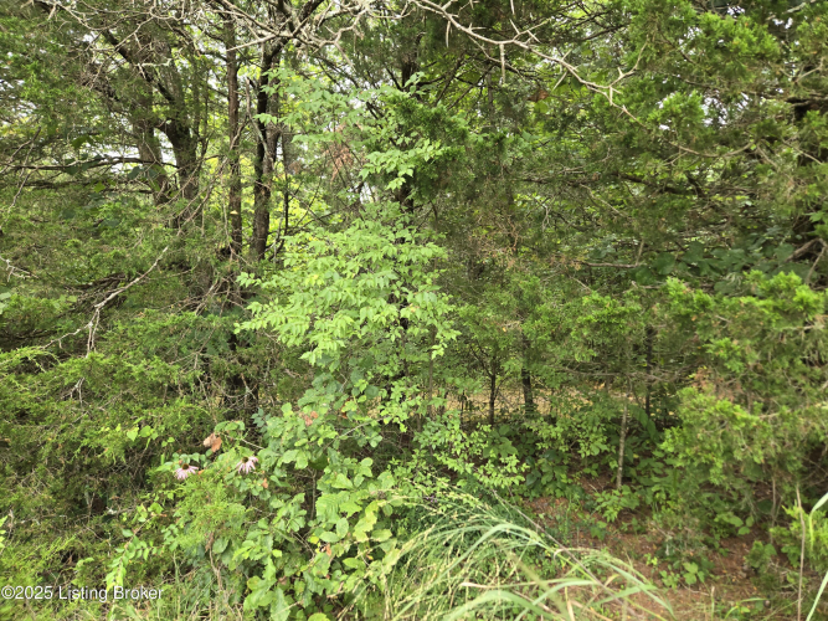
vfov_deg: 58.9
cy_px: 310
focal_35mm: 23
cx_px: 414
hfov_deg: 73.9
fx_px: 550
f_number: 1.8
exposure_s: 1/180
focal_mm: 5.4
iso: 50
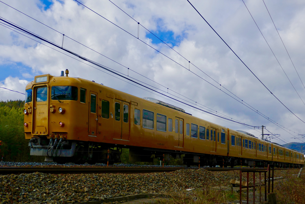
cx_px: 152
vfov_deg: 37.8
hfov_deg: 54.4
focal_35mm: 35
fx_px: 296
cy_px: 102
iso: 200
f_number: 3.4
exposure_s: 1/4000
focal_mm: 12.7
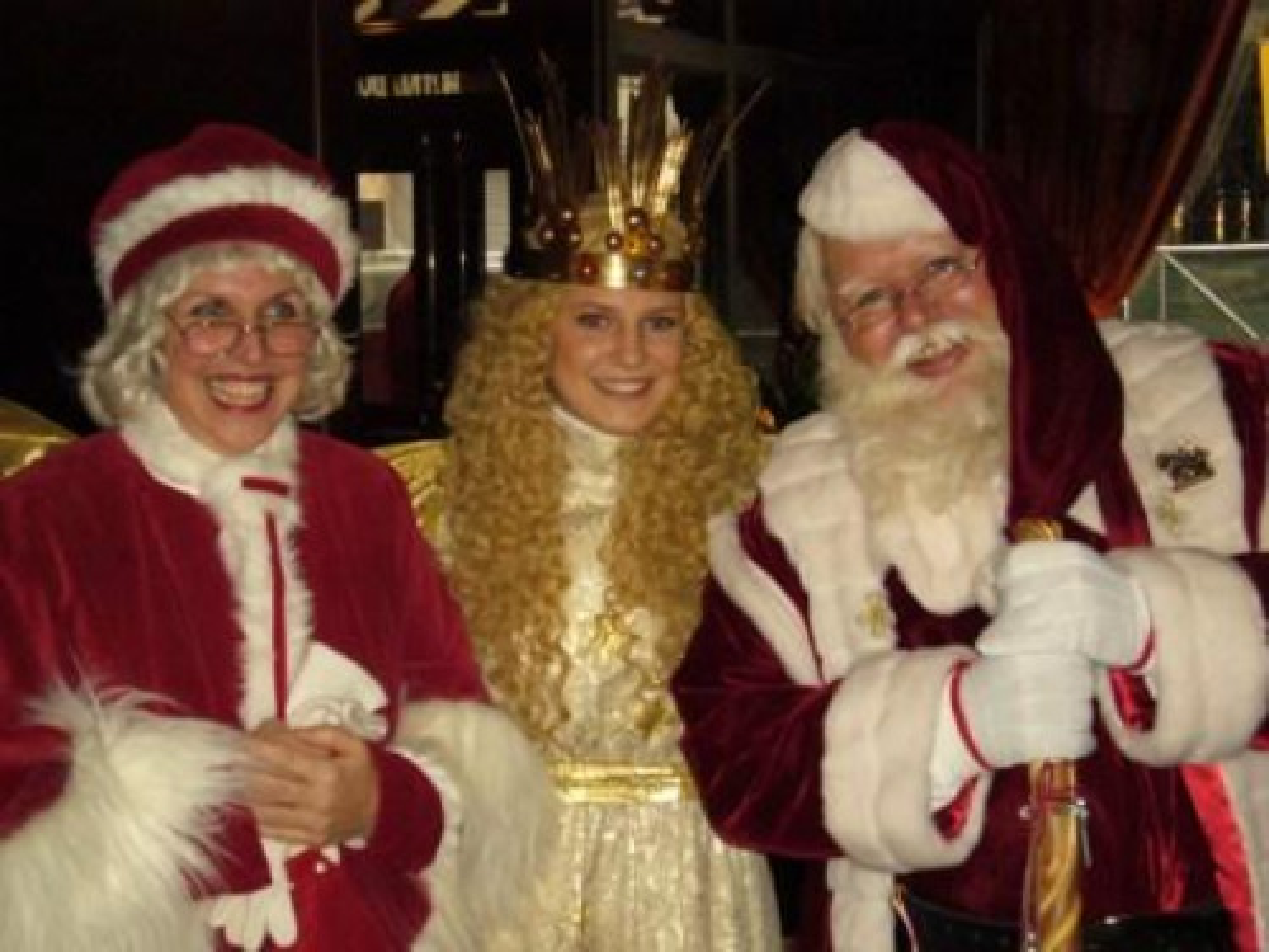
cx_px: 634
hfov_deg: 27.8
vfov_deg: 21.0
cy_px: 476
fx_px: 2566
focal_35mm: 70
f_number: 4
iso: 320
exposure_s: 1/60
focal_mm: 11.5
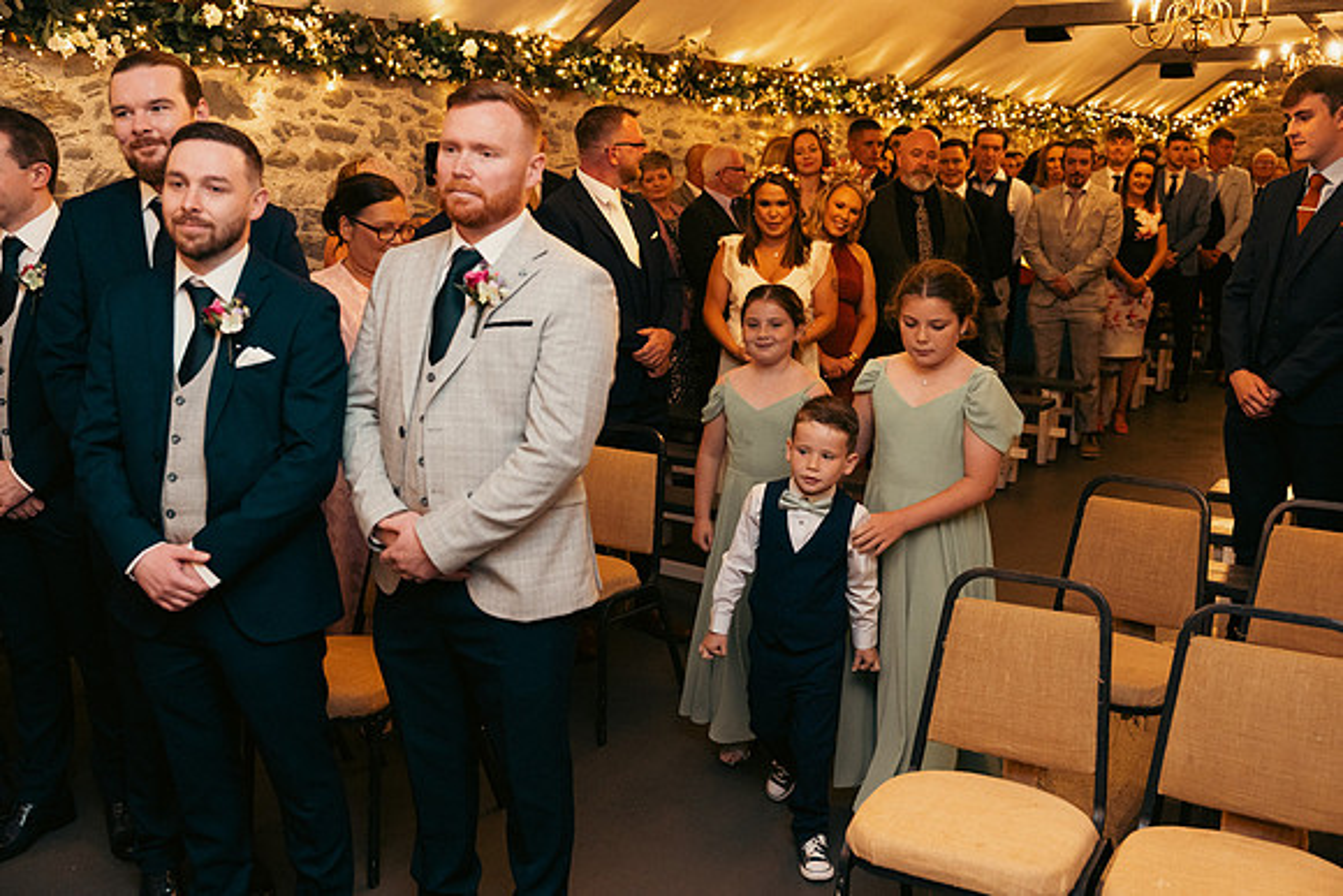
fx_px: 1306
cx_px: 672
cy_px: 448
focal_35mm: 35
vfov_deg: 37.9
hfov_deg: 54.4
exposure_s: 1/160
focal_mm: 35
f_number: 3.5
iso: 2500
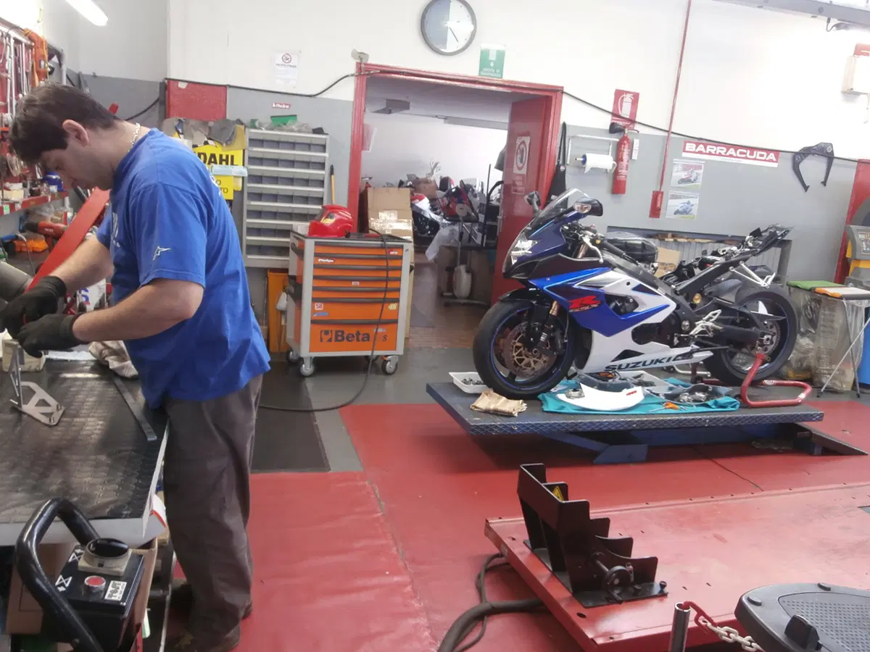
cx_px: 435
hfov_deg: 60.0
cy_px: 326
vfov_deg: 46.8
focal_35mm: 30
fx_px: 754
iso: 100
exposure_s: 1/6
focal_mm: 5.36
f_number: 3.5
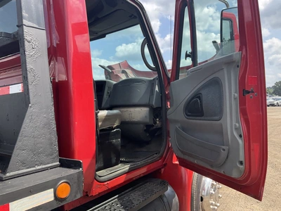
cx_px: 140
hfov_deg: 61.7
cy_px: 106
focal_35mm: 29
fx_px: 235
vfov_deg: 48.2
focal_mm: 3
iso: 25
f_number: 1.8
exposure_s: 1/804
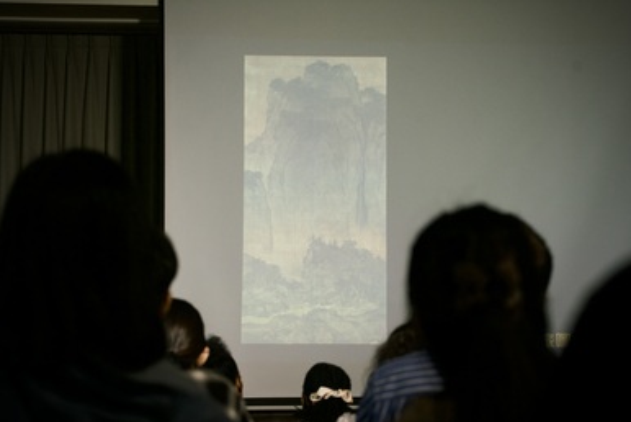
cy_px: 205
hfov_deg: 23.9
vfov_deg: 16.1
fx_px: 1491
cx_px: 314
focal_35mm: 85
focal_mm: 82
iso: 5000
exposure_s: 1/125
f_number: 5
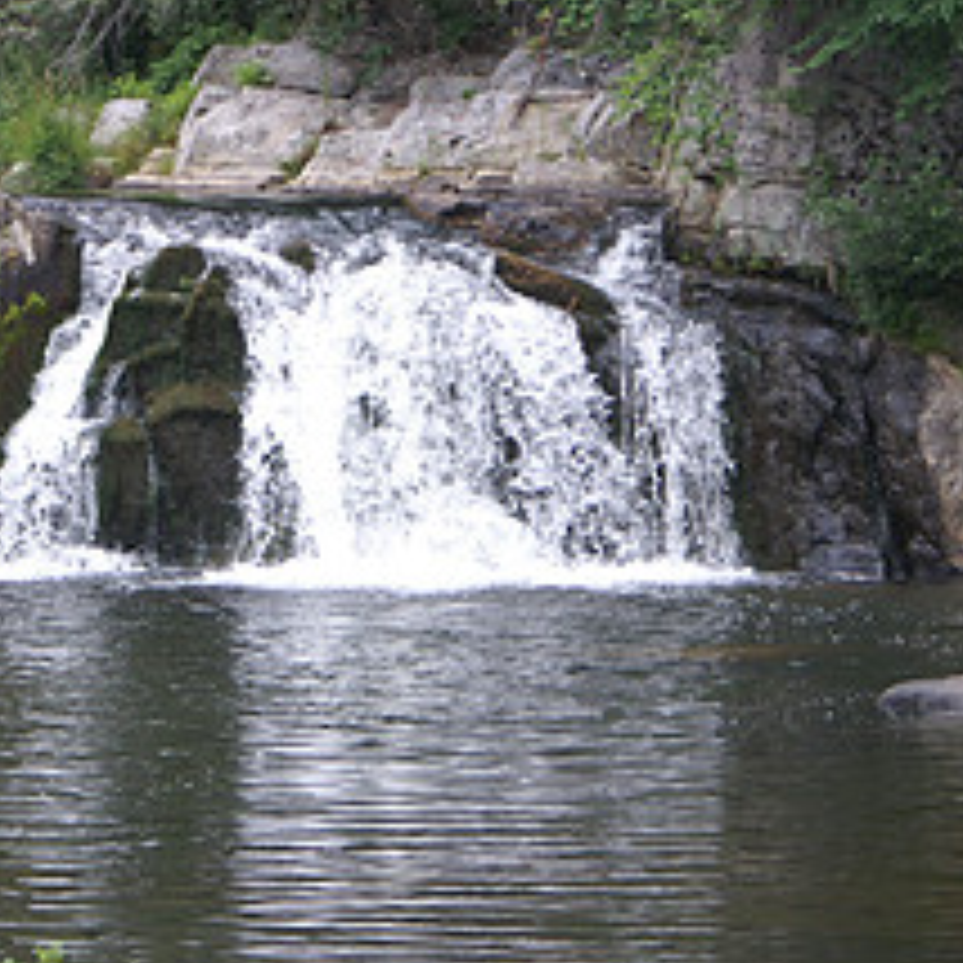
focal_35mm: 242
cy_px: 108
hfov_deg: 7.2
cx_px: 652
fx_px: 7617
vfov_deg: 7.2
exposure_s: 1/160
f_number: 5.6
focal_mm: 70
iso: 125
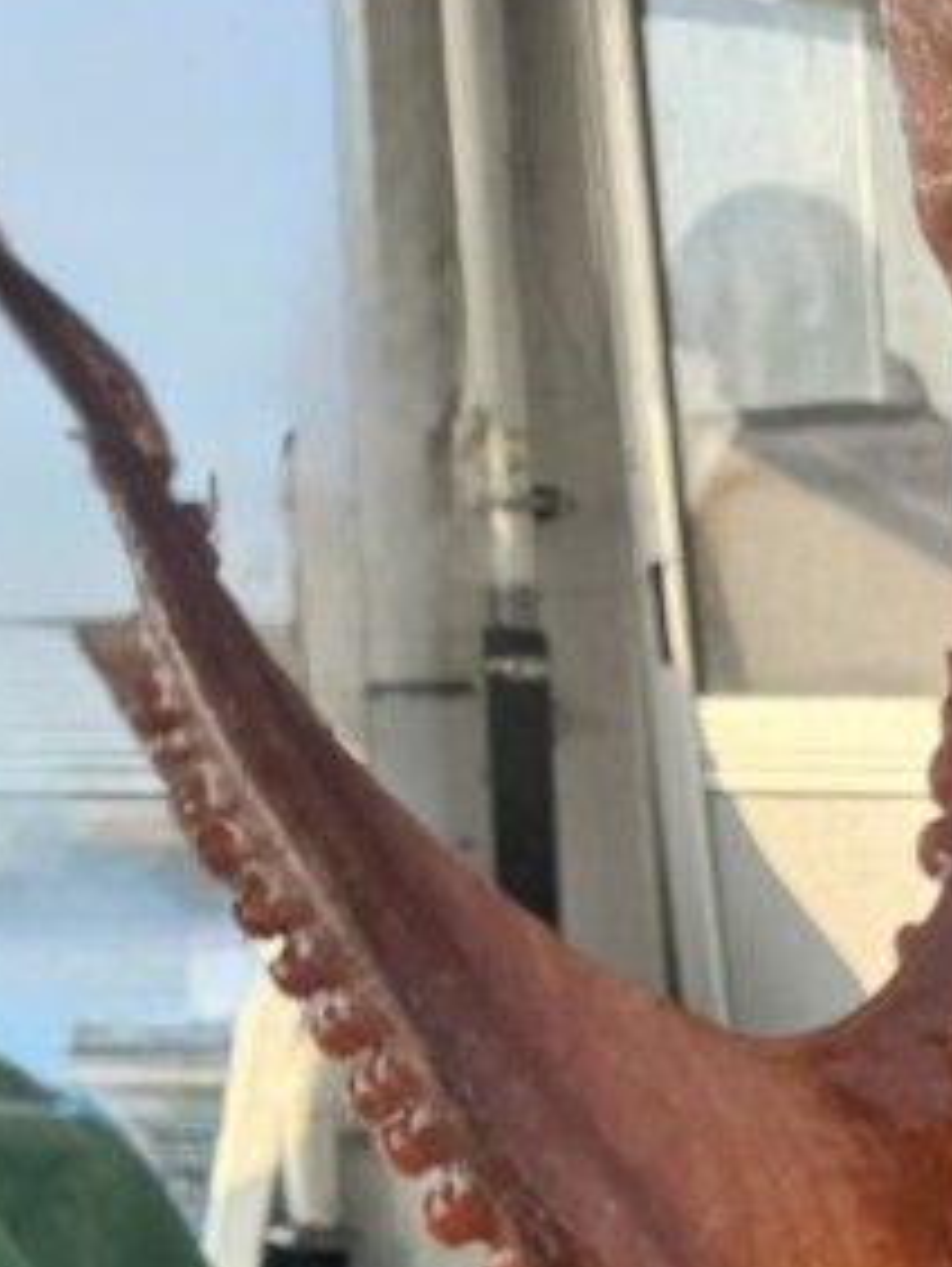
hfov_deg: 15.9
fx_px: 3112
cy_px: 1752
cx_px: 1437
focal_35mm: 85
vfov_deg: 20.5
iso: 80
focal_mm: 6.76
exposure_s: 1/1094
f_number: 1.78
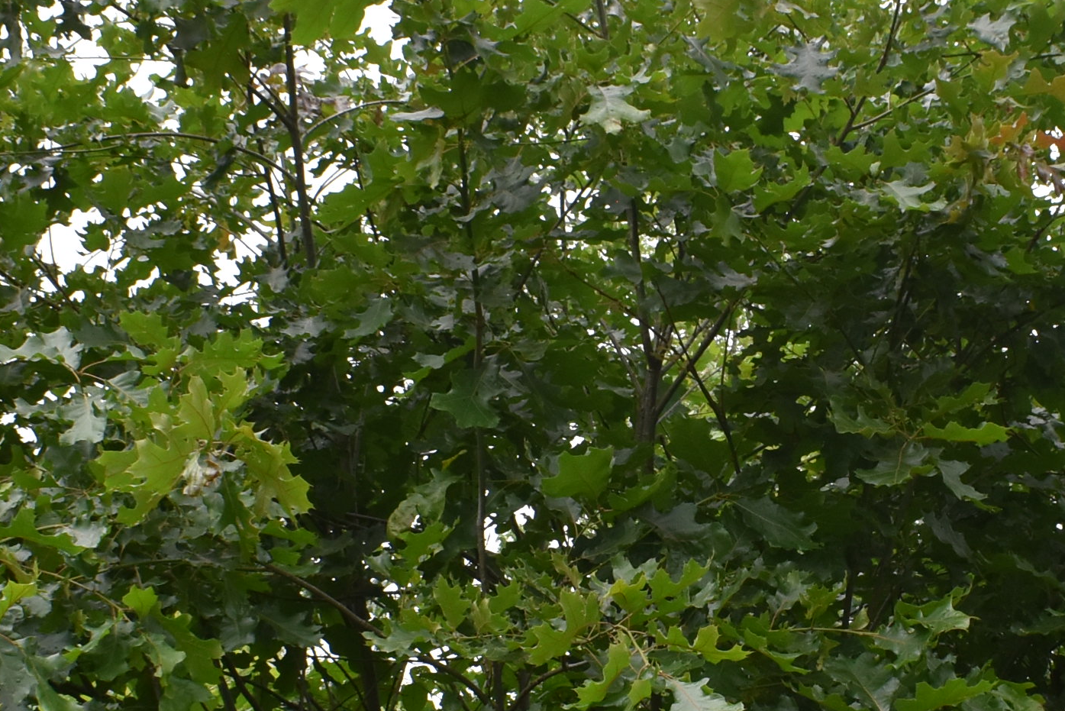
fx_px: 2574
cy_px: 550
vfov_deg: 15.6
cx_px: 719
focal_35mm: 87
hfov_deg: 23.3
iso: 400
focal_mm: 18
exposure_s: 1/250
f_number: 8
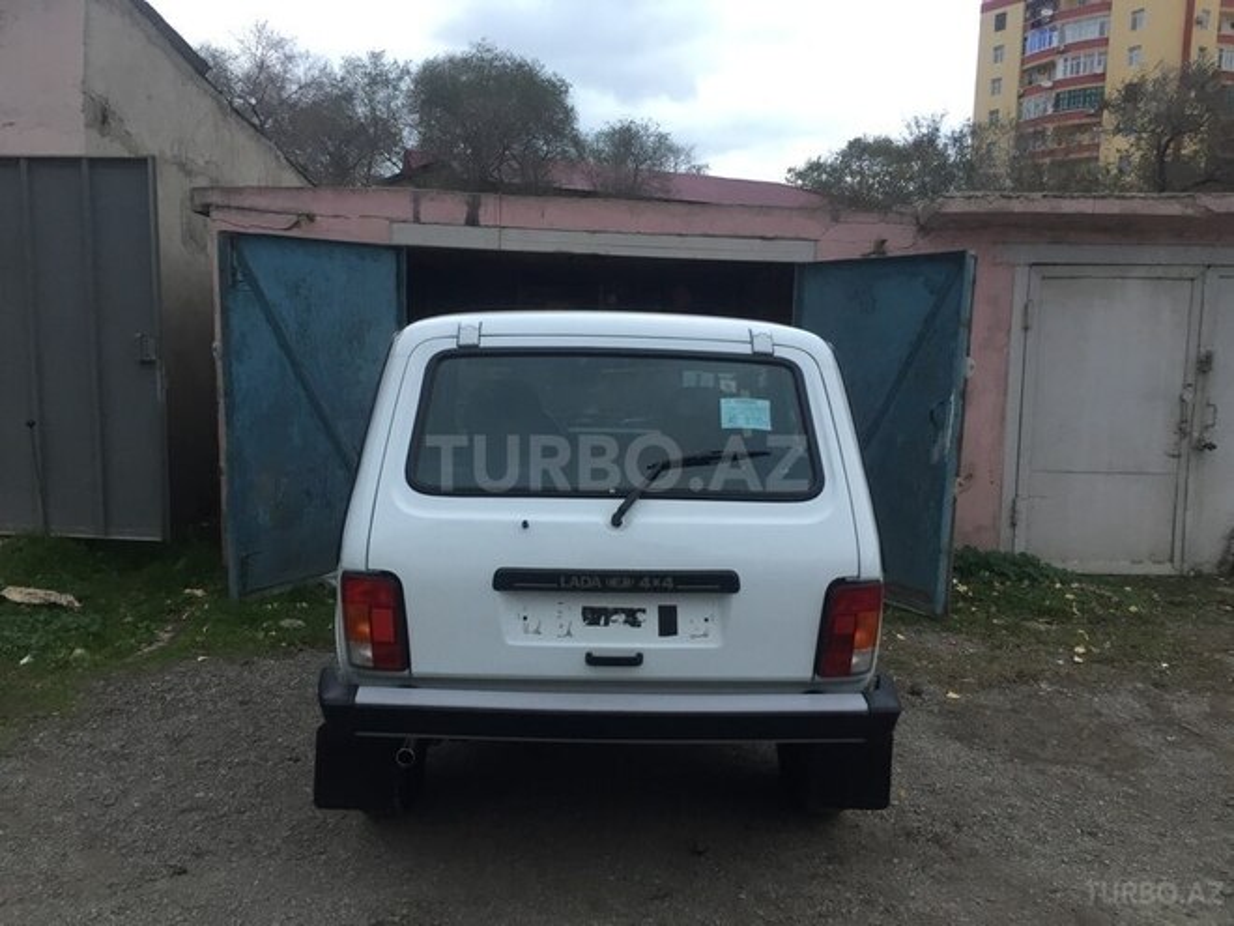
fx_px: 1034
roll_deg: -1.4
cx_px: 617
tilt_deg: -7.7
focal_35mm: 29
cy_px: 463
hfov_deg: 61.7
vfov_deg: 48.2
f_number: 2.2
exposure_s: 1/33
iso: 40
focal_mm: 4.15
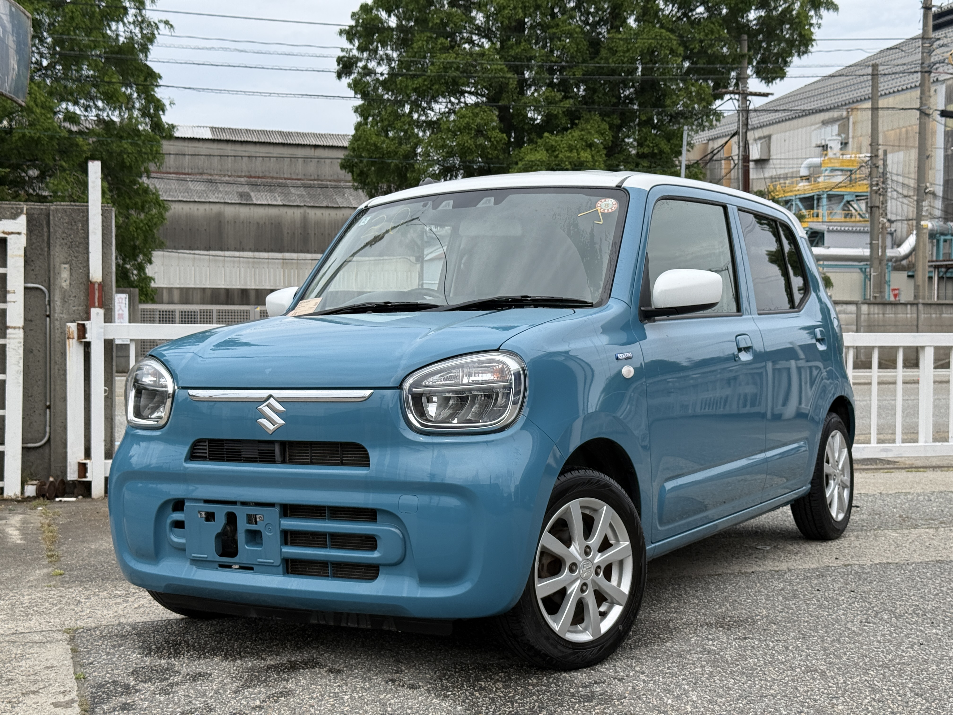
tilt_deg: -1.3
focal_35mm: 48
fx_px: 1321
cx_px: 476
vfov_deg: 30.3
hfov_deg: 39.7
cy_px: 358
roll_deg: -0.5
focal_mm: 6.76
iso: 80
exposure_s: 1/3096
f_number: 1.78
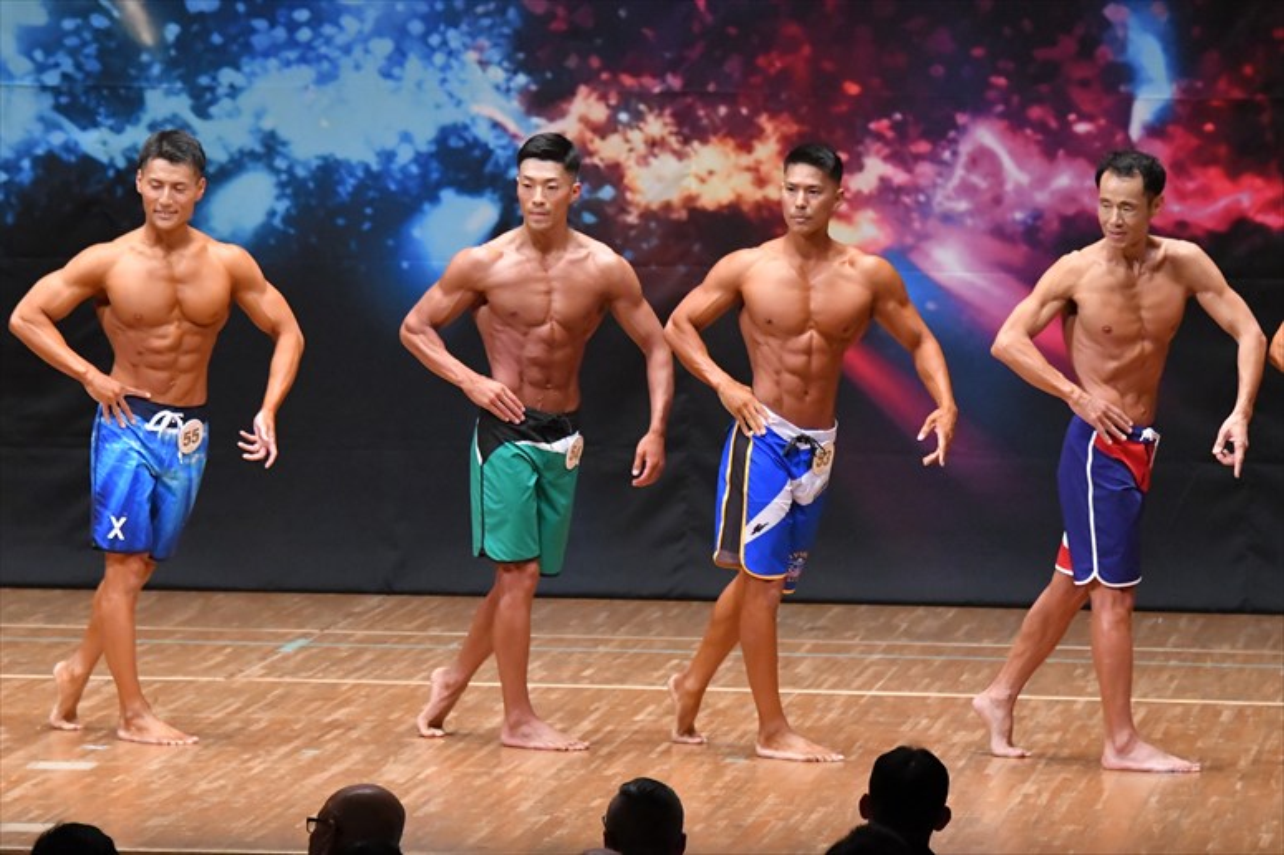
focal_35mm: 225
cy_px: 428
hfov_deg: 9.2
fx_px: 8021
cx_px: 642
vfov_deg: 6.1
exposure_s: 1/400
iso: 8000
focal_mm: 150
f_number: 5.6
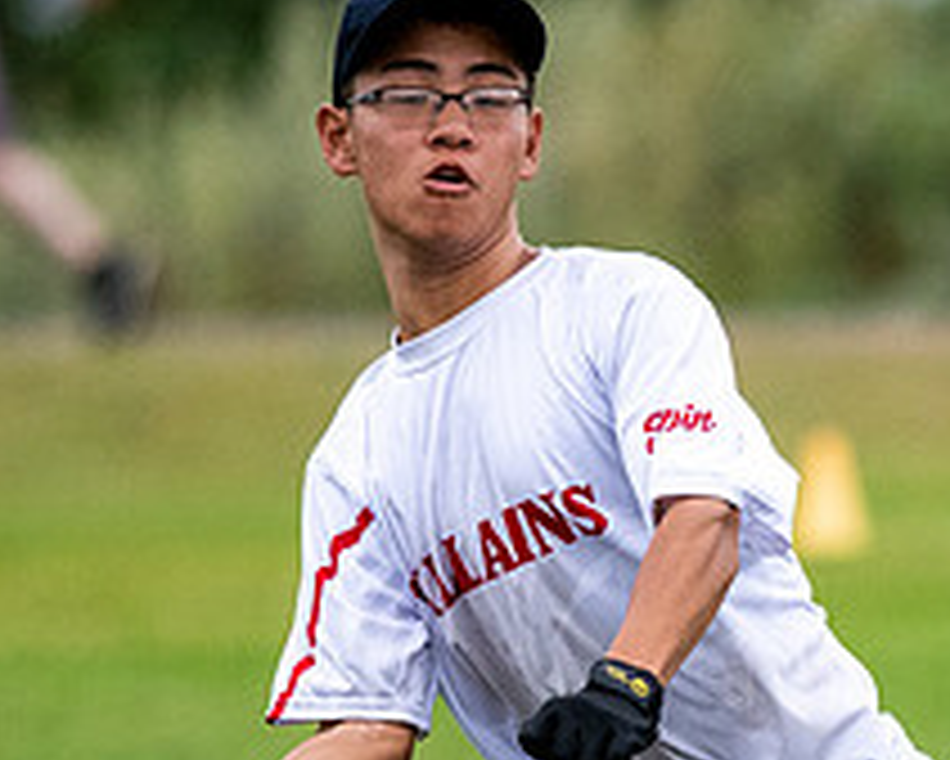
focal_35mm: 1491
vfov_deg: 1.0
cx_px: 912
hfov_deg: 1.3
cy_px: 923
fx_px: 41941
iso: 1600
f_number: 4
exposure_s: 1/3200
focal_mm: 300
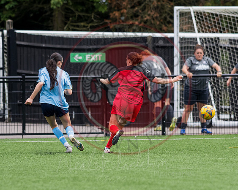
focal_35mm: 411
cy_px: 168
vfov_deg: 3.8
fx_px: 2895
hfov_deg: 4.7
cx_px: 139
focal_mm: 135
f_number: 2
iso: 200
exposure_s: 1/6400
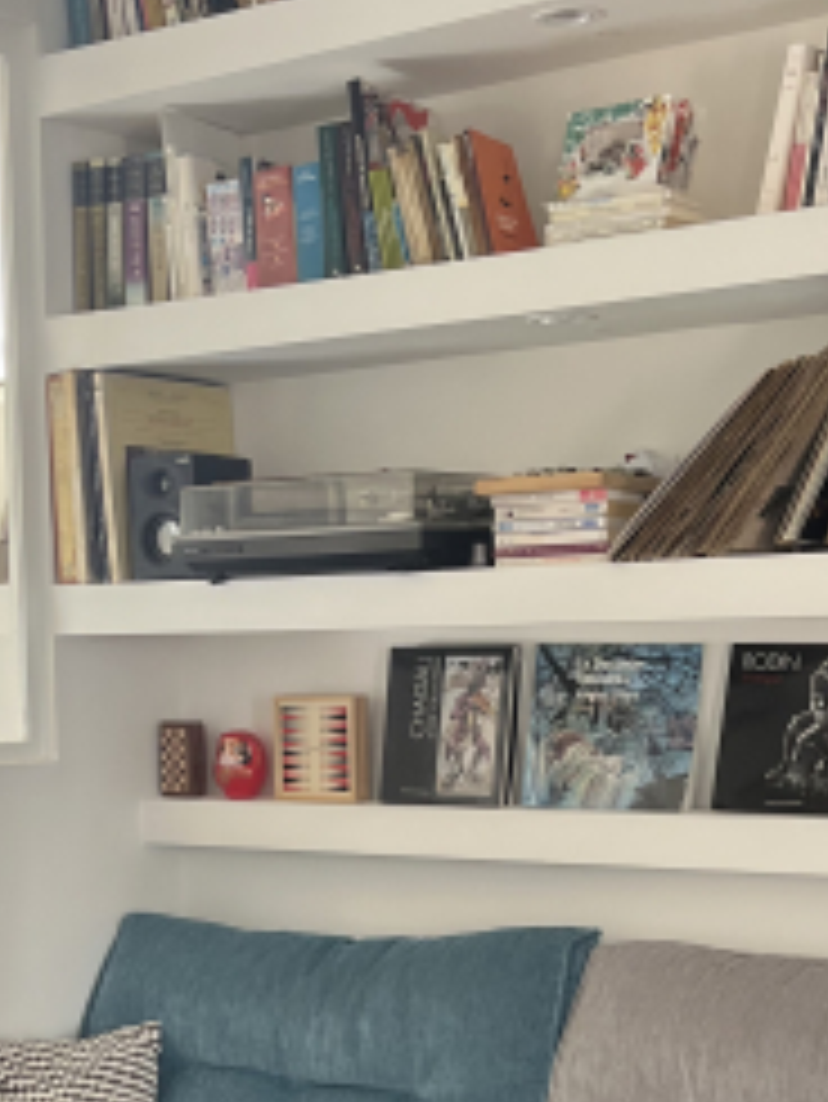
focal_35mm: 68
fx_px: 2167
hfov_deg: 21.5
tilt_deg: -15.1
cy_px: 1151
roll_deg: +0.6
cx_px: 234
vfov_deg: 26.7
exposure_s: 1/121
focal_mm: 5.1
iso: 125
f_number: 1.6
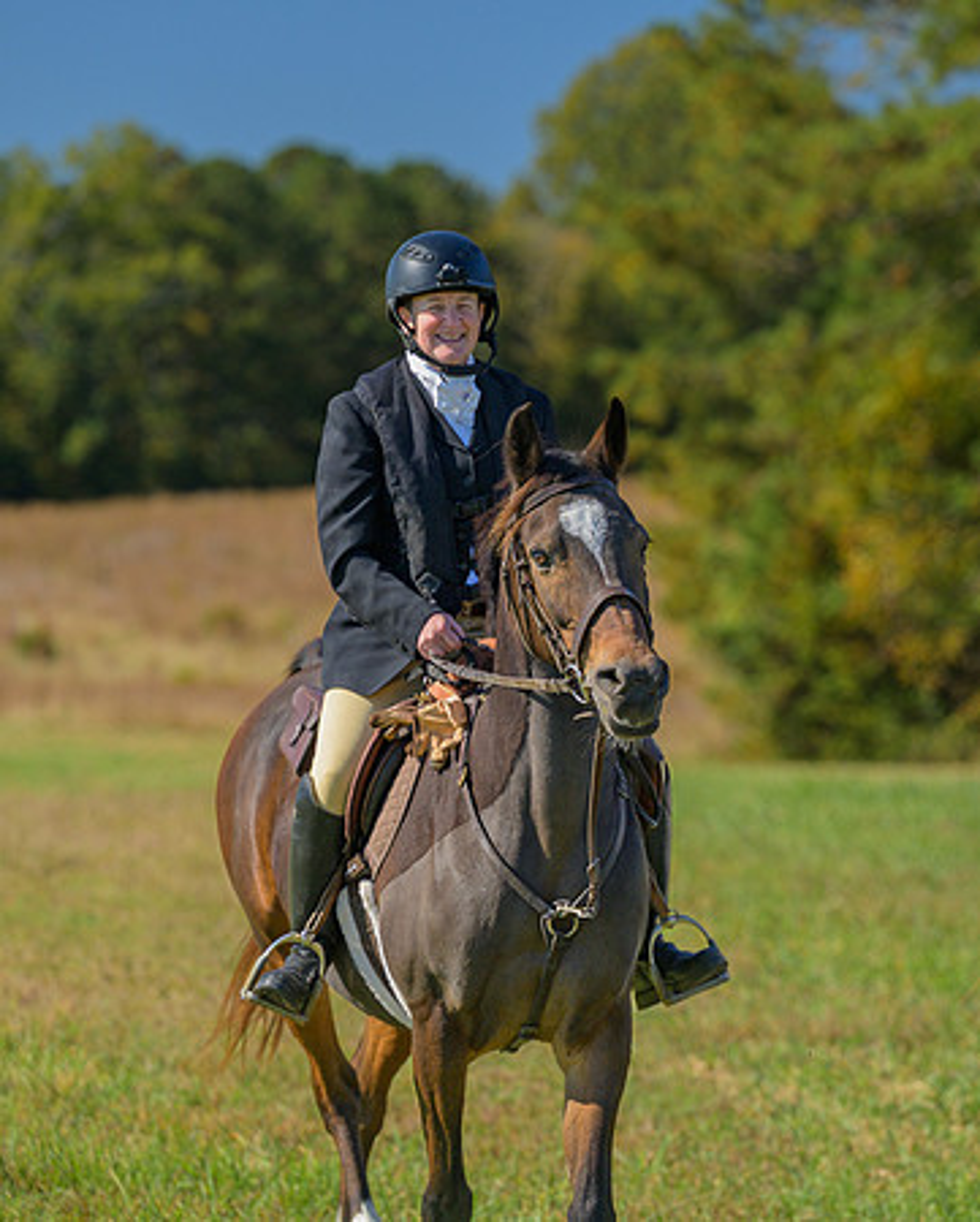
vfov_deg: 10.0
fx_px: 6950
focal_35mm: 192
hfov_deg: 8.1
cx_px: 577
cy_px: 554
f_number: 3.2
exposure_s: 1/1250
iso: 200
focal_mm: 125
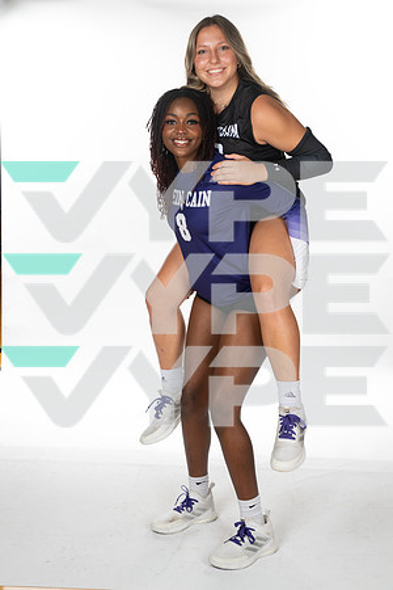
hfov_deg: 26.0
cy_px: 295
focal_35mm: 52
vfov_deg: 38.2
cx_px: 196
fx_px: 851
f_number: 7.1
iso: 800
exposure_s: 1/320
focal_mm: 52
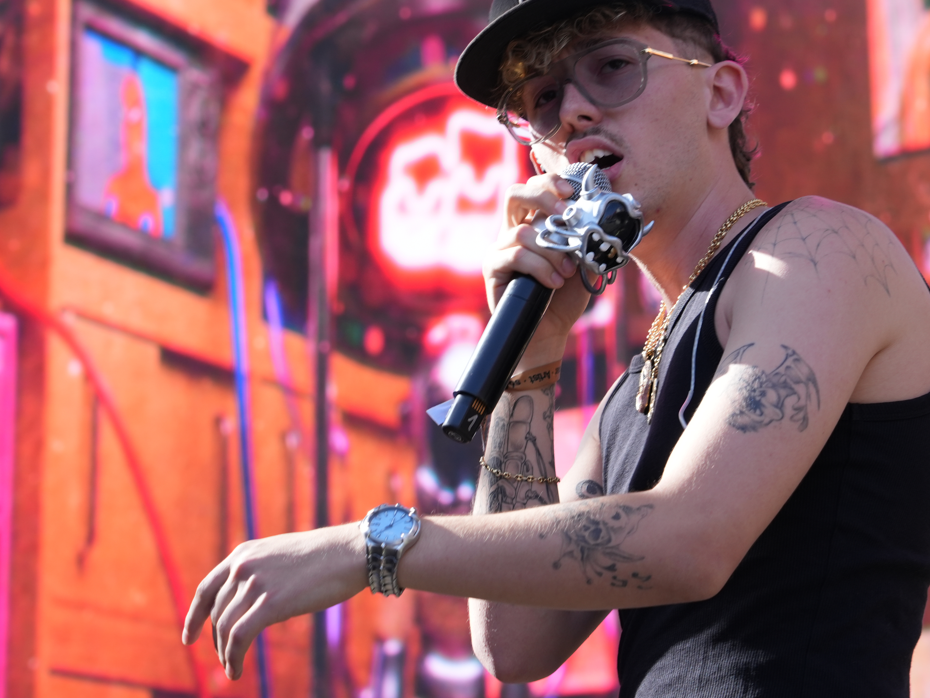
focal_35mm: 144
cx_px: 578
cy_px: 324
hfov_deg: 13.7
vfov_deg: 10.3
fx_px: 3869
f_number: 7.1
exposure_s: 1/320
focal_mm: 105
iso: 400
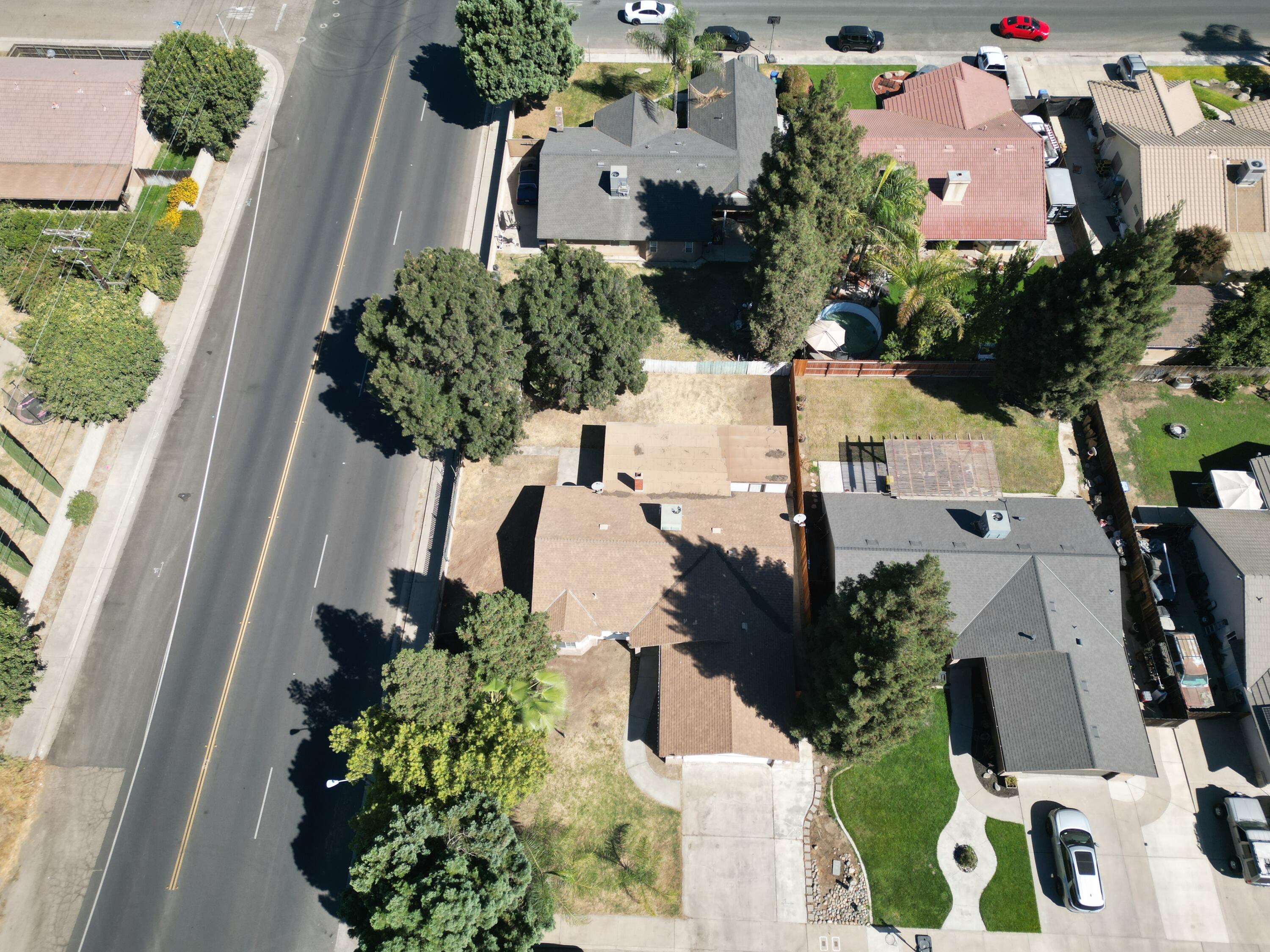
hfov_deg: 71.6
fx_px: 881
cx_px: 635
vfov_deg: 56.8
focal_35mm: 24
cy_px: 476
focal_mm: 6.72
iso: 140
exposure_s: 1/2500
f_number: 1.7
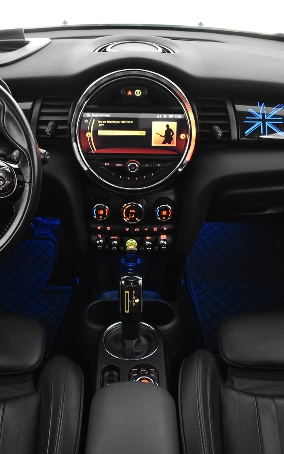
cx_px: 129
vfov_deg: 47.2
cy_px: 229
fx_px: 520
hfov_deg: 30.5
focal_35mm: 42
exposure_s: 1/40
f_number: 3.5
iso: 3200
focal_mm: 18
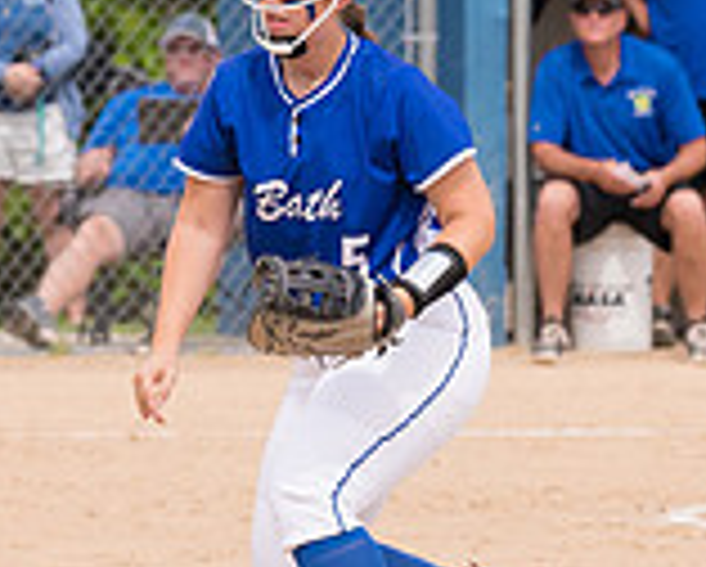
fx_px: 16820
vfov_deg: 1.9
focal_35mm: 804
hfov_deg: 2.4
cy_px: 302
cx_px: -544
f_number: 5.6
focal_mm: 155
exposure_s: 1/1600
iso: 320
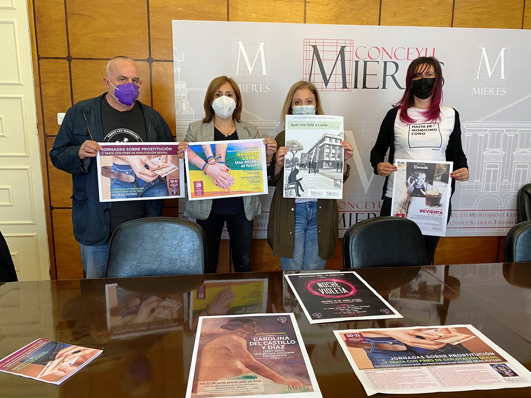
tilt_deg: -9.8
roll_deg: -0.8
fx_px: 399
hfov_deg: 67.3
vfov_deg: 53.1
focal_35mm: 26
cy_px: 199
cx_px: 266
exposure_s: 1/50
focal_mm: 4.25
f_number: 1.8
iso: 160
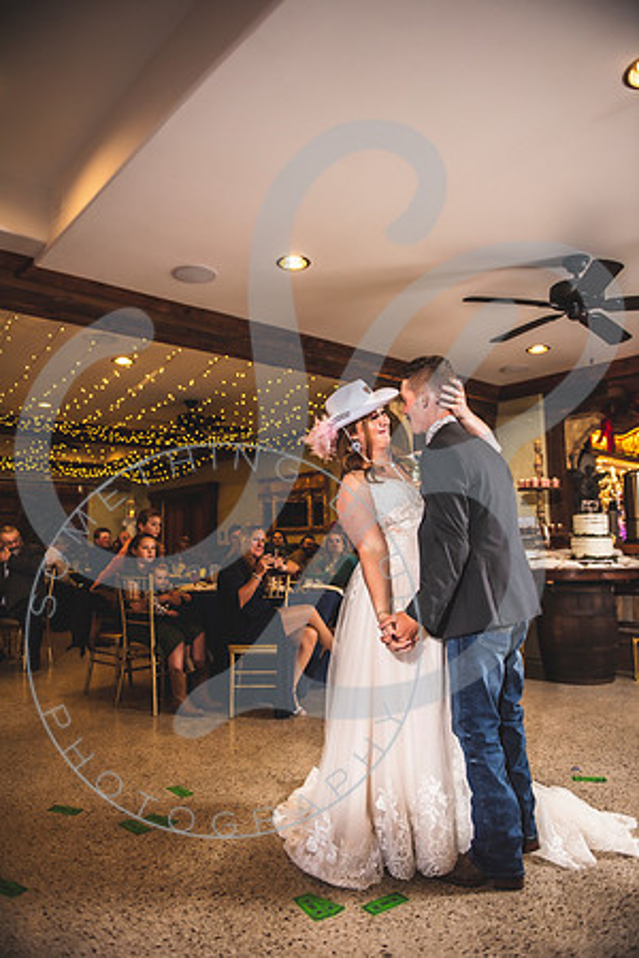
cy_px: 479
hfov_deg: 53.1
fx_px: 639
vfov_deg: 73.7
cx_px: 320
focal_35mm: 24
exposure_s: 1/100
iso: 400
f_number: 2.8
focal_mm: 24
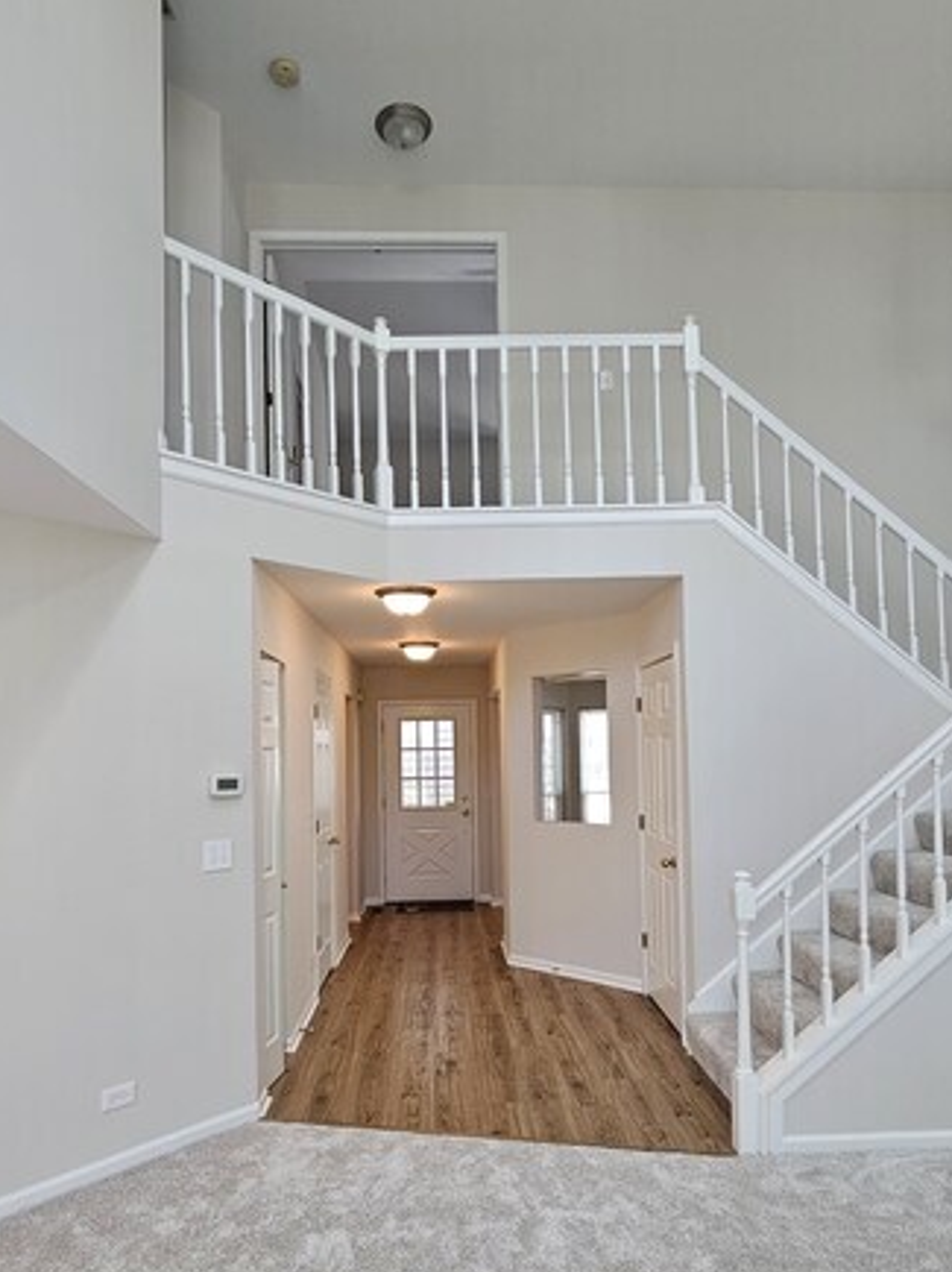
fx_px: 734
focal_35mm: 20
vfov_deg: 81.1
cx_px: 483
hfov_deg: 65.9
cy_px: 740
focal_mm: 2.2
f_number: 2.2
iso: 80
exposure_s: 1/60
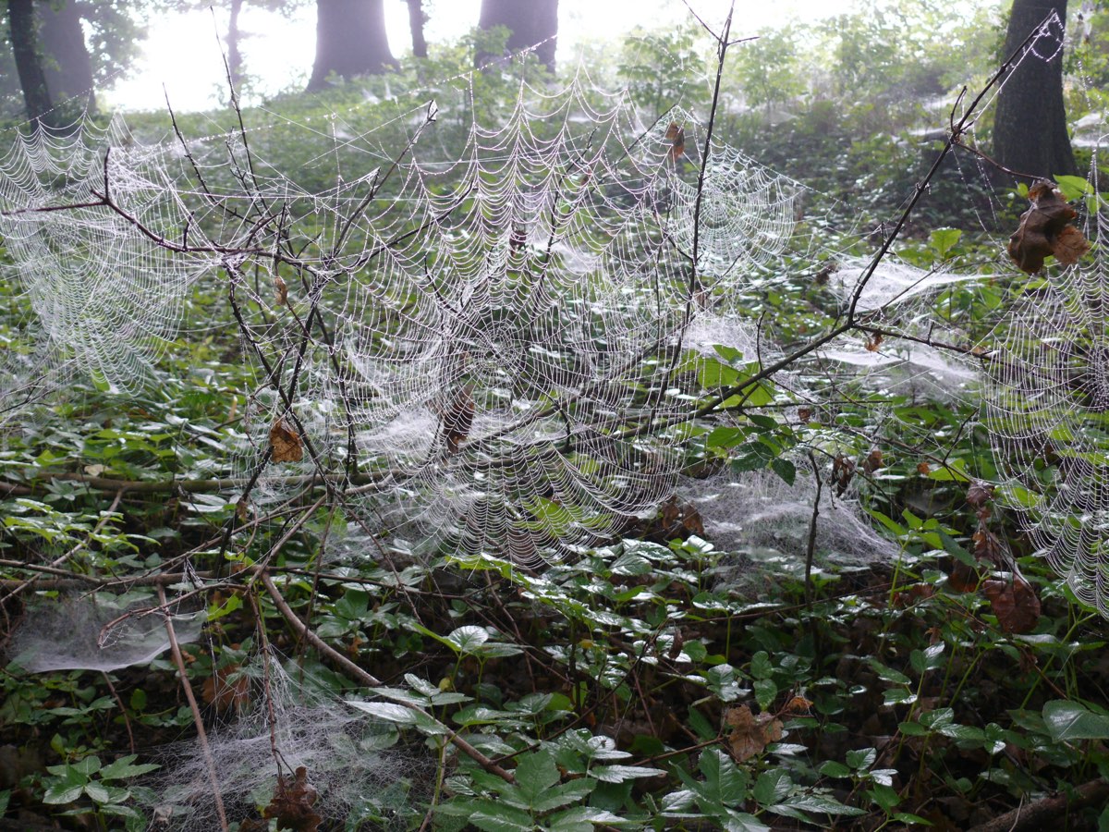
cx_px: 554
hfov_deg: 52.6
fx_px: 1121
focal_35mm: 35
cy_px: 416
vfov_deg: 40.7
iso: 100
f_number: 2.8
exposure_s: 1/80
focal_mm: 7.4
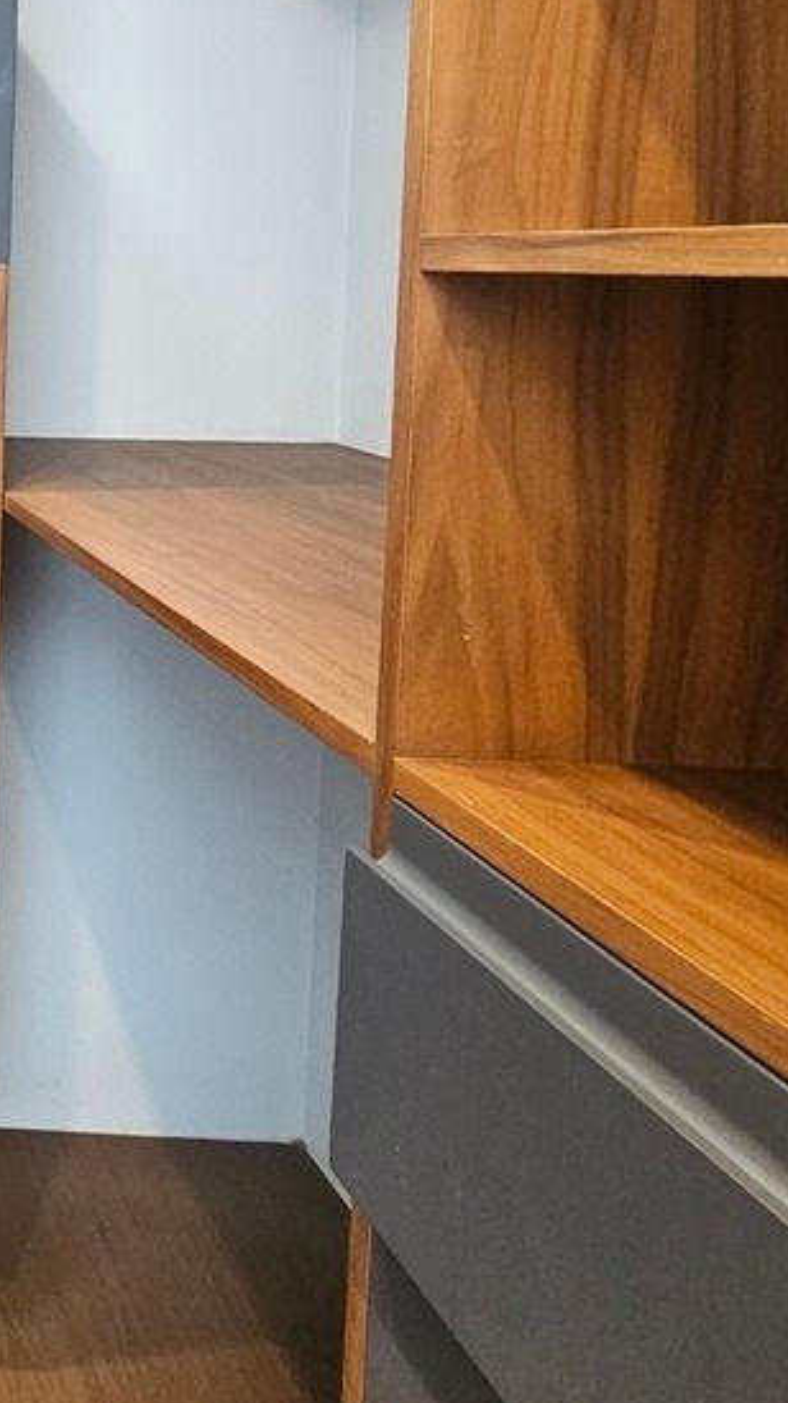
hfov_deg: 25.9
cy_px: 341
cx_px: -440
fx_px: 1152
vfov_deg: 59.1
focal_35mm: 31
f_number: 2.2
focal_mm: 2.2
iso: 400
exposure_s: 1/30
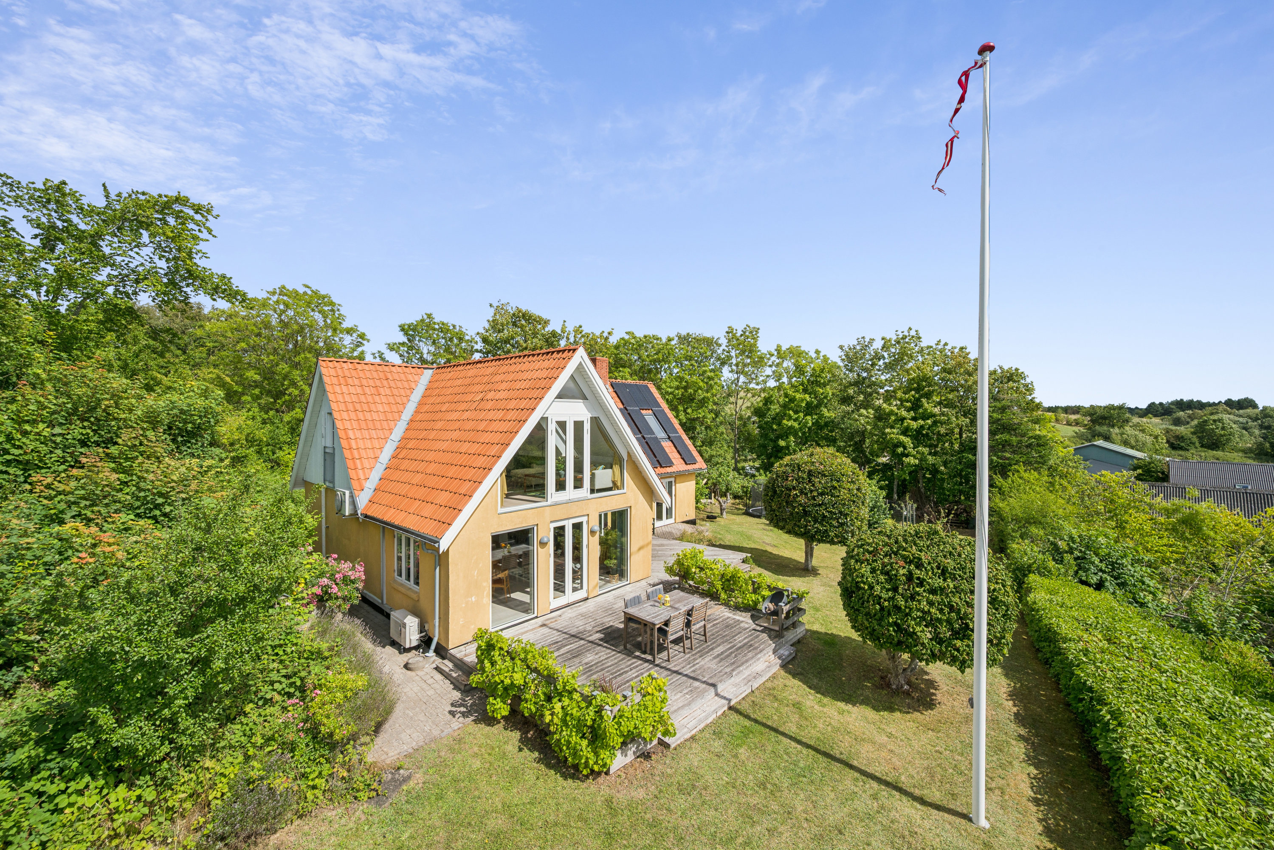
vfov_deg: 81.2
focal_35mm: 14
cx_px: 637
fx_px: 495
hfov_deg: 104.3
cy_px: 425
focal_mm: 14
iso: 320
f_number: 8
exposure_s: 1/1250
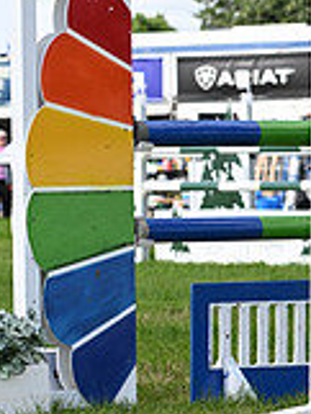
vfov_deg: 6.4
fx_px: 3721
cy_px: 53
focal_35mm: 311
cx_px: 668
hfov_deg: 4.7
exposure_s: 1/1250
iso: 320
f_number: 4.5
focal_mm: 90
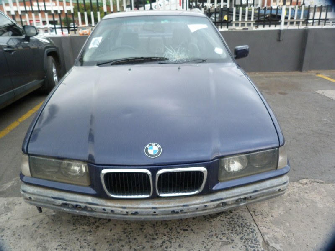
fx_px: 242
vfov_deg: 54.9
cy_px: 126
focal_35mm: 25
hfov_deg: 69.4
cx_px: 168
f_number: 2.8
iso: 250
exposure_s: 1/60
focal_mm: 4.5
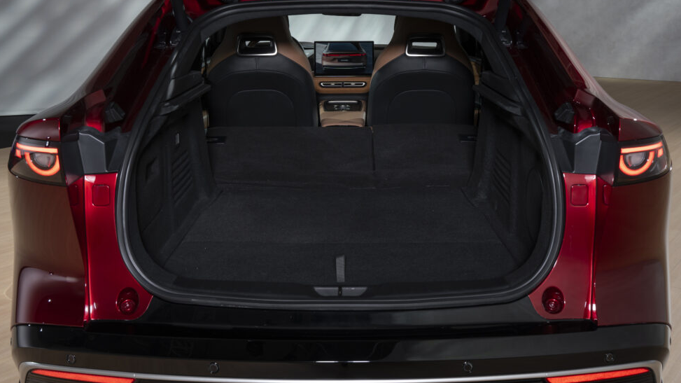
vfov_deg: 27.7
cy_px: 173
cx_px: 344
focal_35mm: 43
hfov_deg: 47.4
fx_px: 776
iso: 200
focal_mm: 39
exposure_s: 1/1.25
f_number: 11
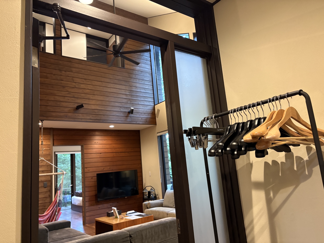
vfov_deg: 53.1
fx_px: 243
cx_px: 162
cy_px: 122
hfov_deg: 67.3
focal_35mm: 26
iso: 320
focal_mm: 5.96
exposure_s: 1/60
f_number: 1.6
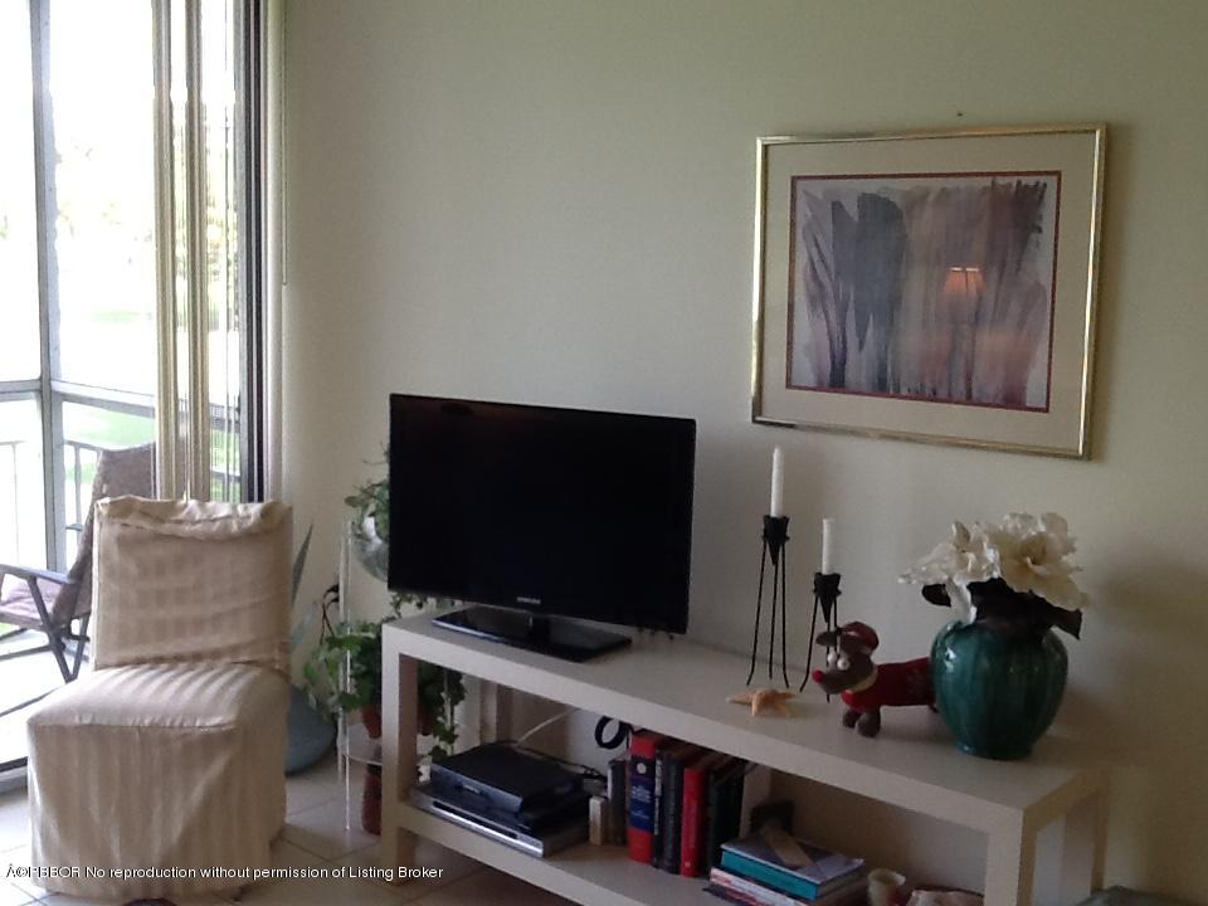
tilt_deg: -9.1
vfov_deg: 32.9
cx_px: 604
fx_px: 1535
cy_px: 453
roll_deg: -0.9
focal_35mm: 44
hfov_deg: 42.9
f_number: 2.4
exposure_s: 1/40
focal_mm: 2.03
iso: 50
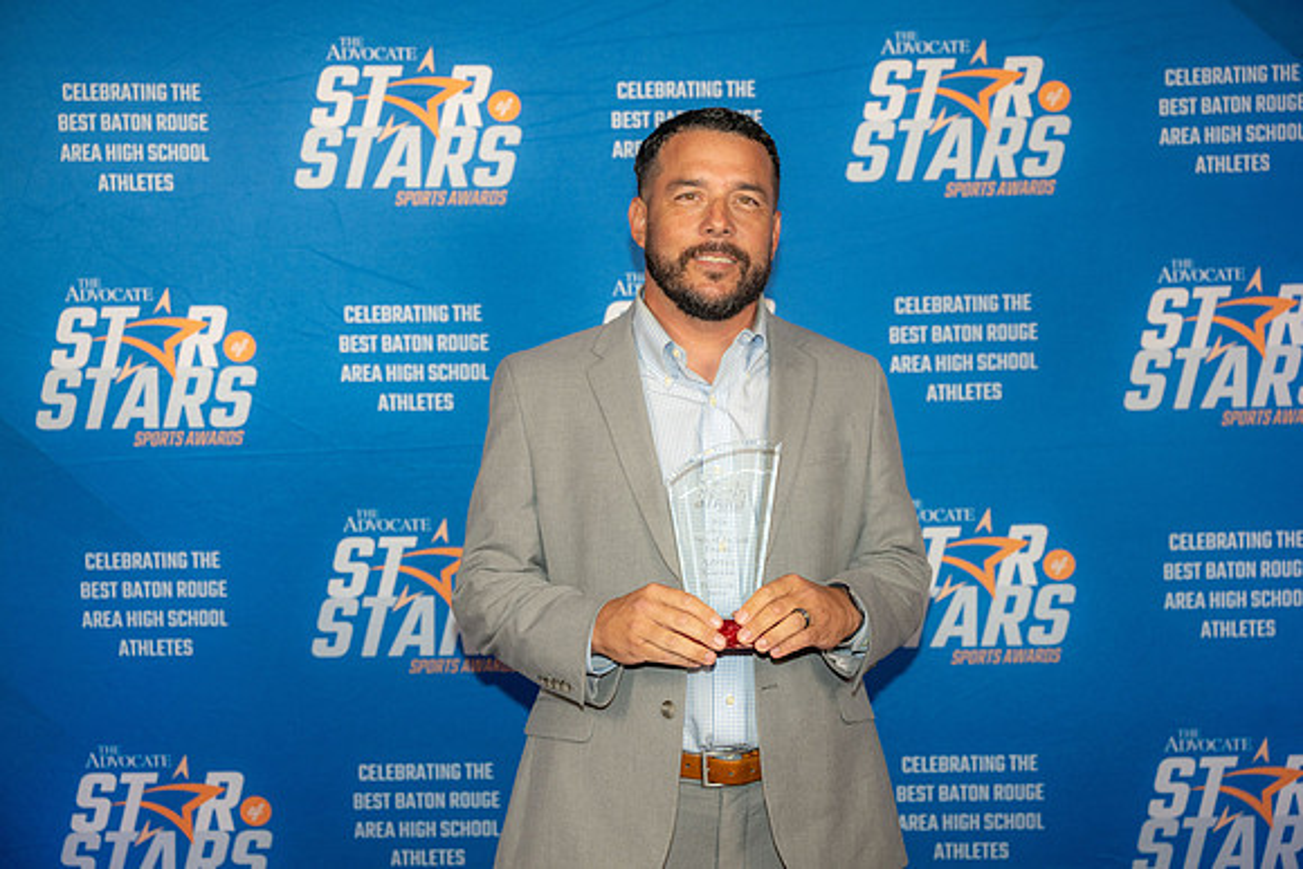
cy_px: 434
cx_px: 652
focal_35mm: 55
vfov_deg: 24.6
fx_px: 1991
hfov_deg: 36.2
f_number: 4
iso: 320
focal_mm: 55
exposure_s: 1/125
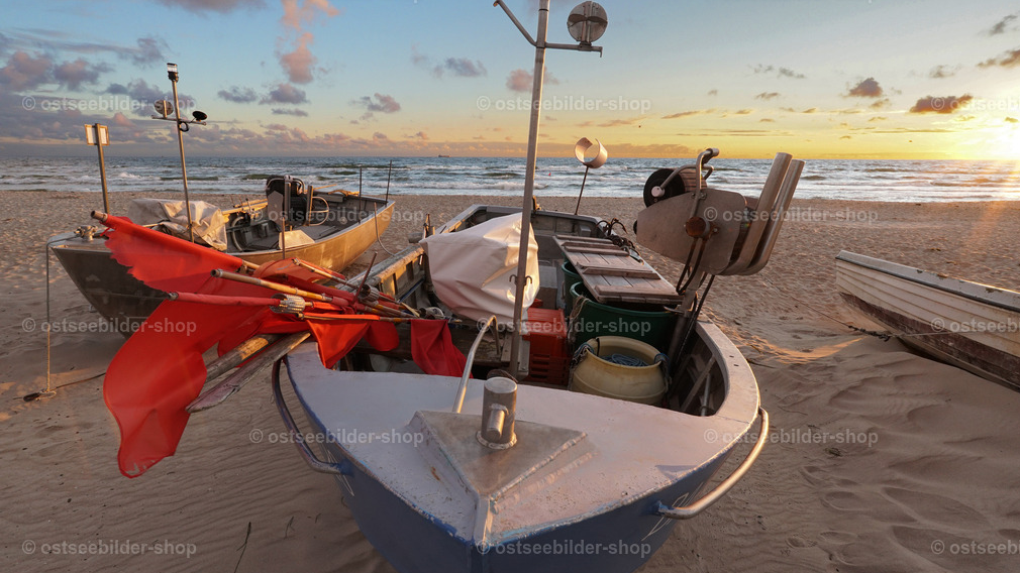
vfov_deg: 62.3
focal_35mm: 18
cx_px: 509
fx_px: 474
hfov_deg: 94.2
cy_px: 303
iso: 400
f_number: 9
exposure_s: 1/160
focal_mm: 11
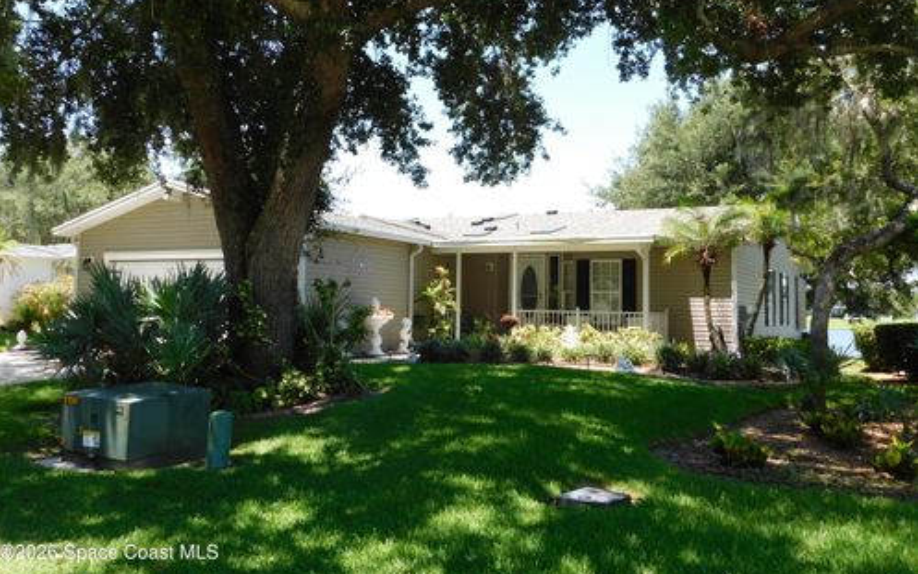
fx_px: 801
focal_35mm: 32
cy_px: 237
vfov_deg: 39.3
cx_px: 460
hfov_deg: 59.6
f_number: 3.2
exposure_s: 1/400
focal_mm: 5.3
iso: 125
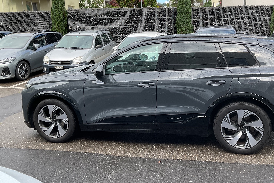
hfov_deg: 52.8
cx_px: 162
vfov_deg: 36.8
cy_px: 83
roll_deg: +0.3
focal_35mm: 36
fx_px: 274
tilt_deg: -12.9
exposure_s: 1/318
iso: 16
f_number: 1.8
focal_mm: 3
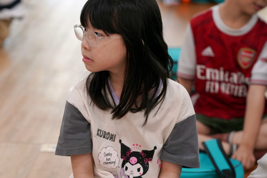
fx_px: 1231
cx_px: 116
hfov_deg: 12.4
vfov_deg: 8.3
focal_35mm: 166
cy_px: 93
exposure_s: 1/160
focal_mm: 133
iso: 1000
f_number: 4
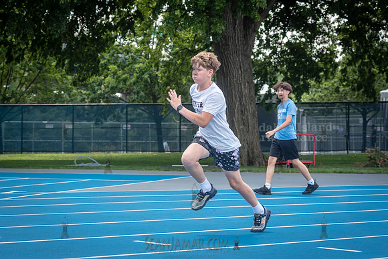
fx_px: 1154
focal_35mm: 107
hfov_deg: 19.1
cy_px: 135
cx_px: 178
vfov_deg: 12.8
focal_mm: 86
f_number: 5
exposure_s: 1/640
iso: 160
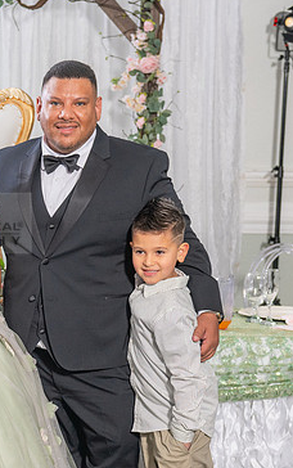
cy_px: 345
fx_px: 1199
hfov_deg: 13.3
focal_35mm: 94
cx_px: -113
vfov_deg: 21.9
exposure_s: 1/160
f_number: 3.5
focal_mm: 34
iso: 400
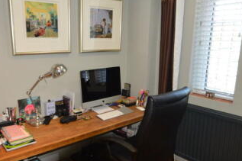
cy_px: 84
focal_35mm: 31
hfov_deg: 60.1
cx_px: 106
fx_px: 208
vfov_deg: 42.3
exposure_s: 1/60
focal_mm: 10
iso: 450
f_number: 3.5
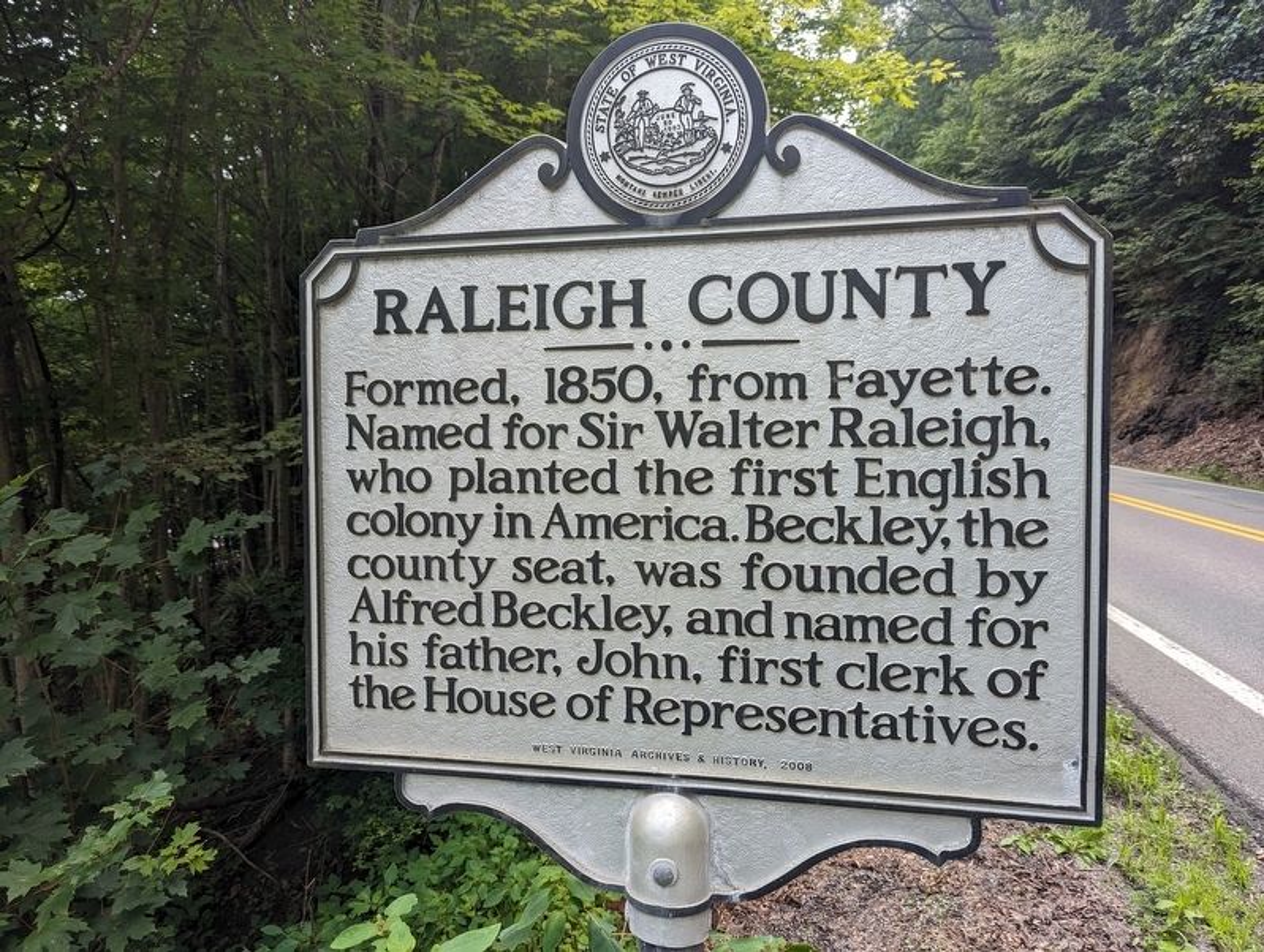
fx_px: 878
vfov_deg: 57.0
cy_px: 476
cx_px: 632
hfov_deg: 71.5
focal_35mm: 24
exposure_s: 1/376
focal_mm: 6.81
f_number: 1.85
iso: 43
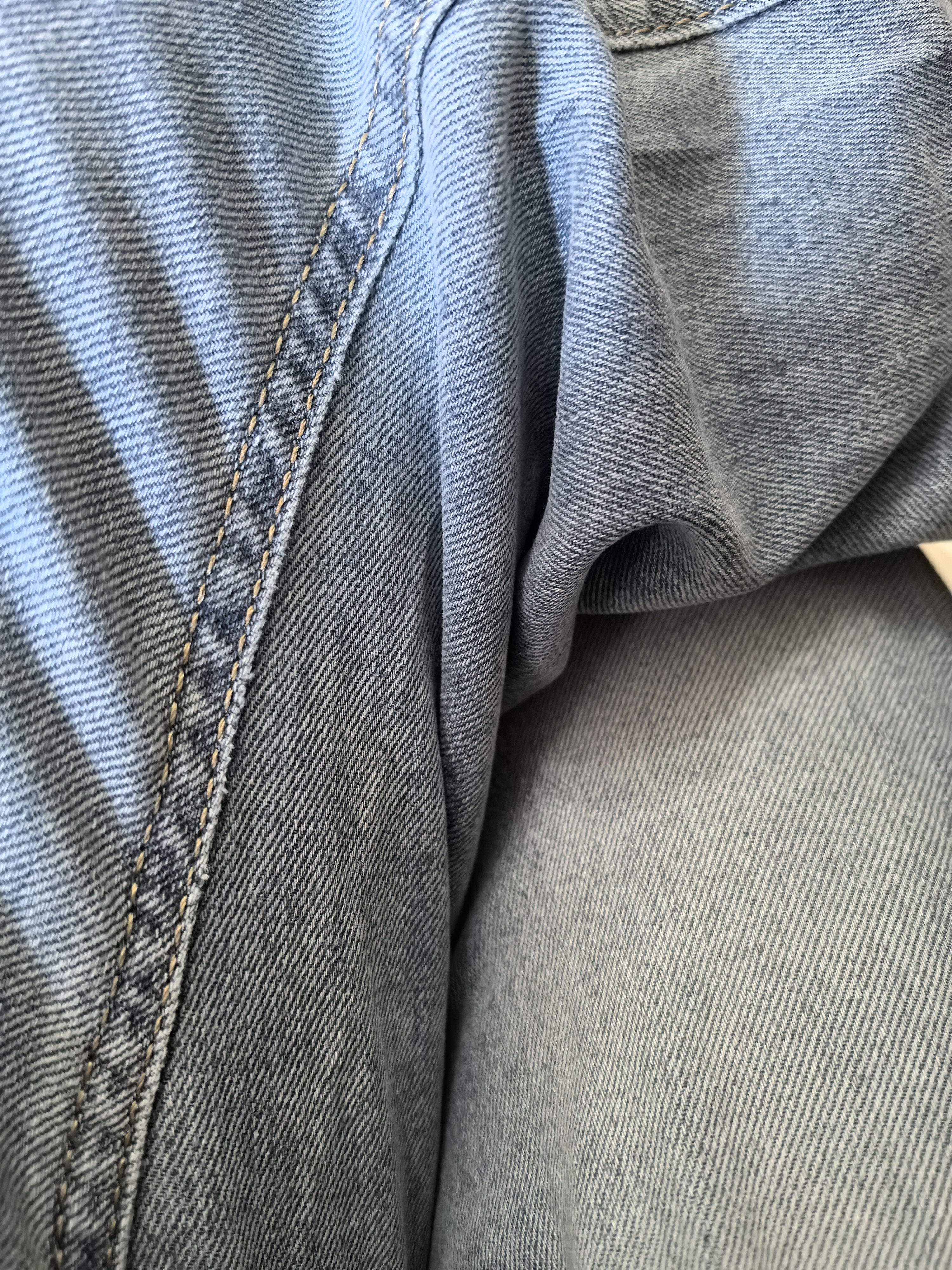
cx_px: 476
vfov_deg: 65.3
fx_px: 990
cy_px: 635
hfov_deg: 51.4
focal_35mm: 27
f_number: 2
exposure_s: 1/500
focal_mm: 6.35
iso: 6400
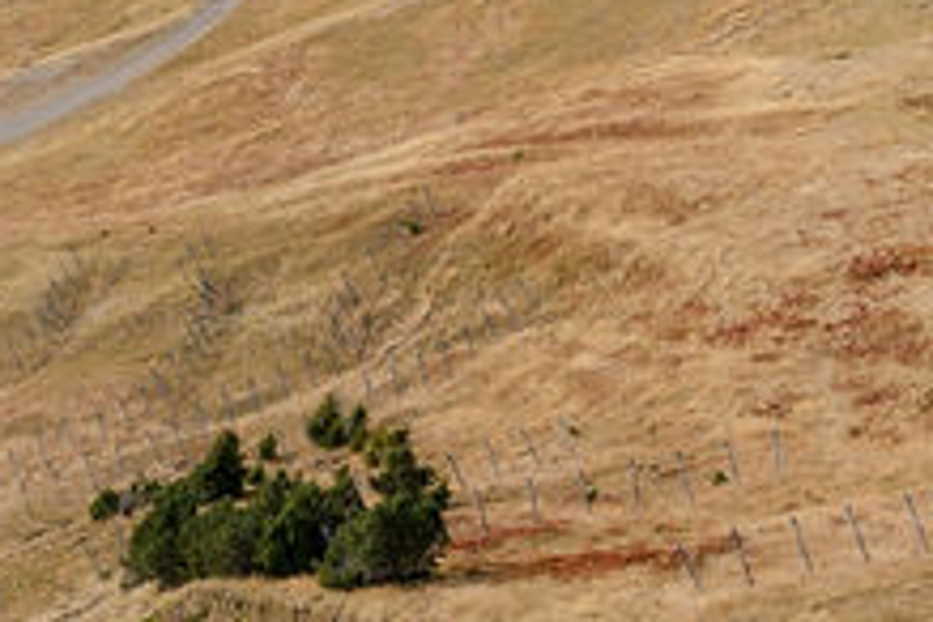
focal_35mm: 112
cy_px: -36
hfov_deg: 14.7
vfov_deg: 12.1
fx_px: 2902
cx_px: -976
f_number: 7.1
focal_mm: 24
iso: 100
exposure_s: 1/320
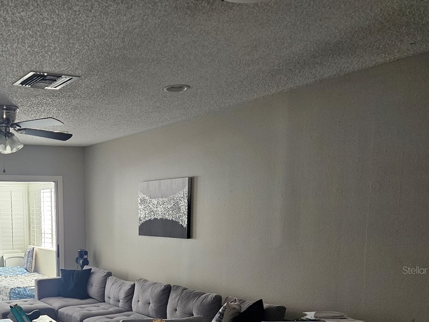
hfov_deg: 42.9
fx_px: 508
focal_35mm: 41
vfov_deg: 33.8
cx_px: 65
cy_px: 270
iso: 160
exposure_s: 1/120
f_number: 1.8
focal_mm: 5.4
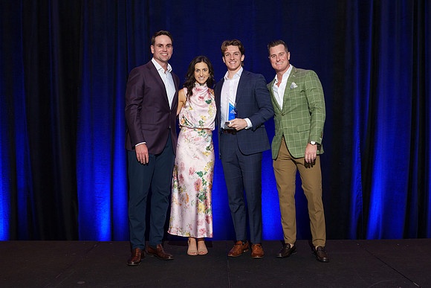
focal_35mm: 42
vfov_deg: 31.9
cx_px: 214
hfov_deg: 46.4
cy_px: 141
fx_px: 503
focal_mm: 40
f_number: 5
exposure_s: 1/60
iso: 1000
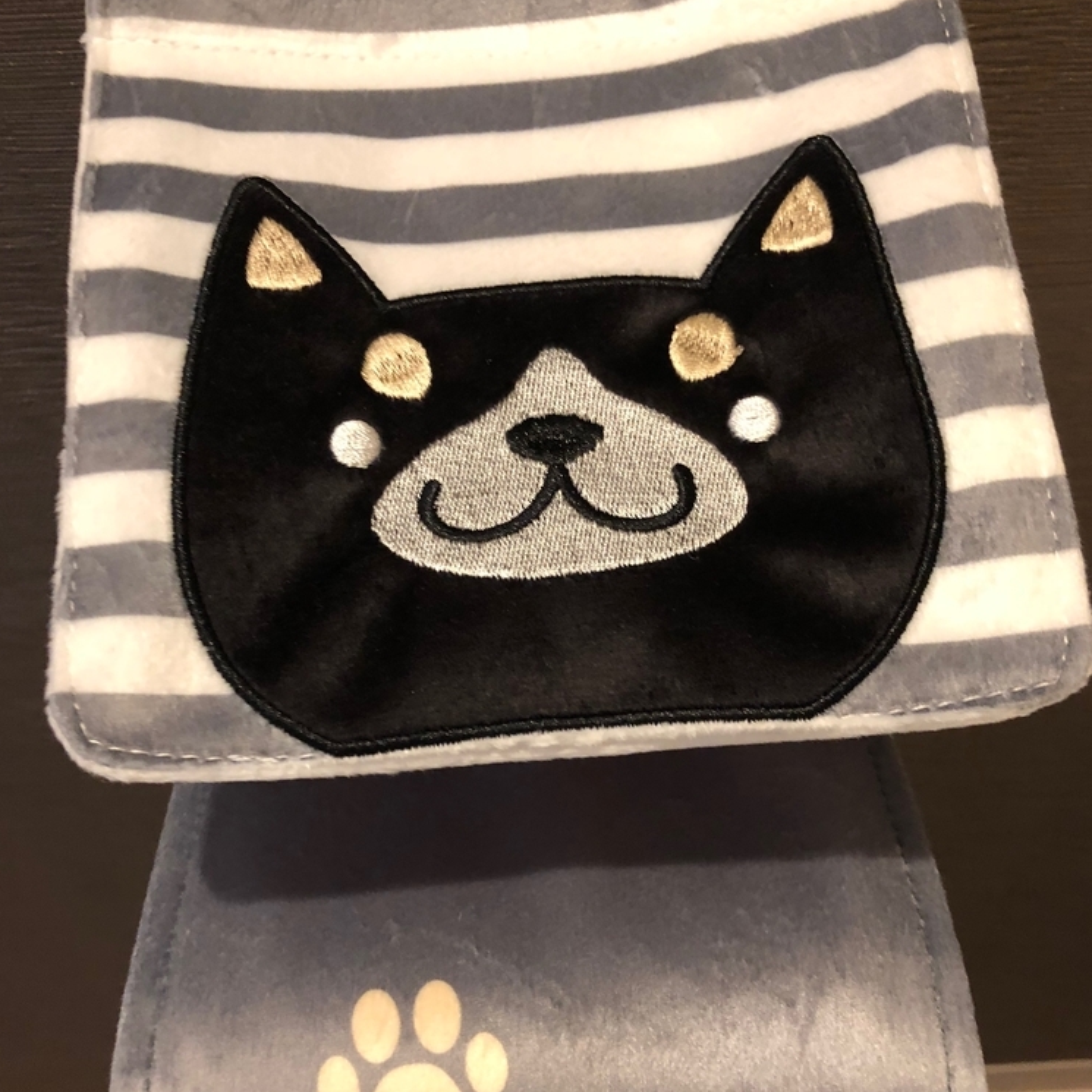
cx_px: 553
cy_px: 677
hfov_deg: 48.4
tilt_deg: -52.9
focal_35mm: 34
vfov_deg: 48.0
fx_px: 1213
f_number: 1.8
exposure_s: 1/12
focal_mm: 3.99
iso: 100
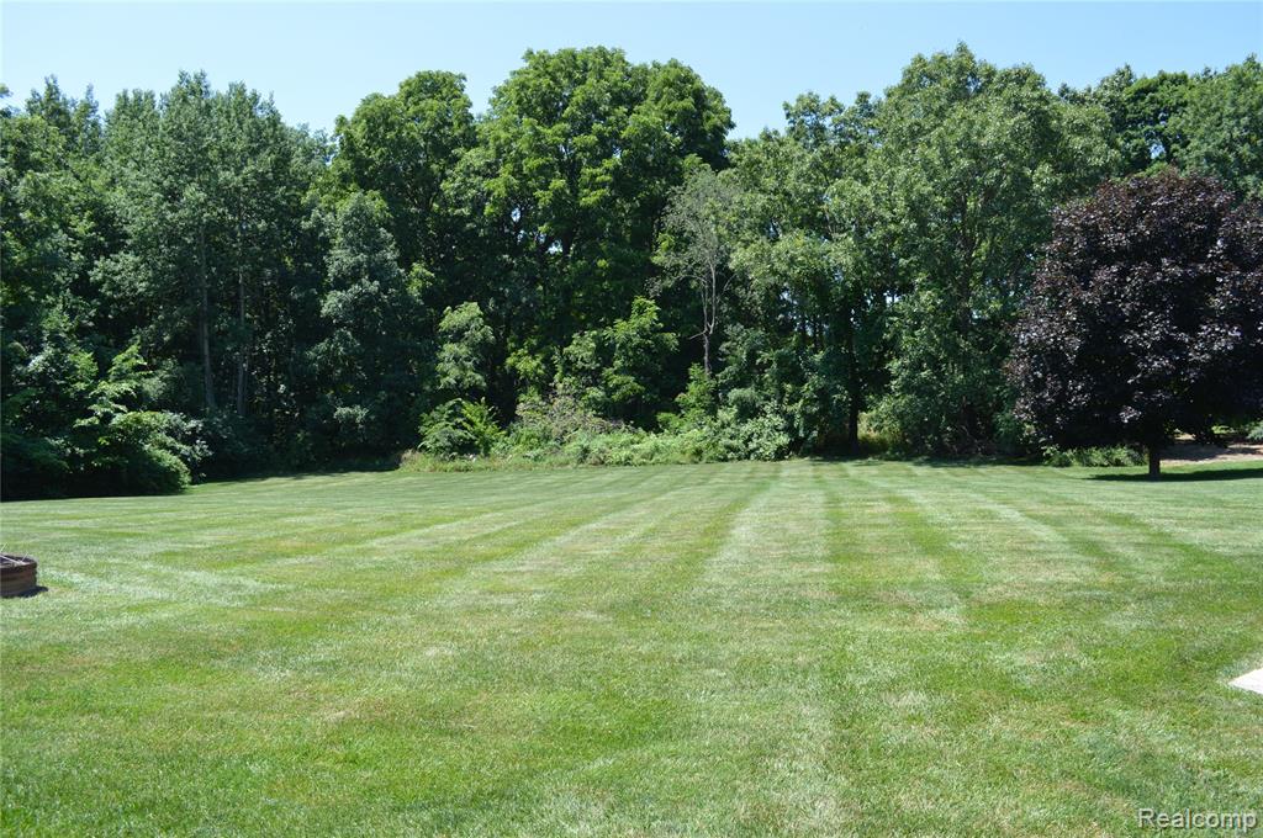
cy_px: 419
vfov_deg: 47.8
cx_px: 632
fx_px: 946
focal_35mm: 27
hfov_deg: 67.4
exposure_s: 1/160
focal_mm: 18
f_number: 6.3
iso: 100
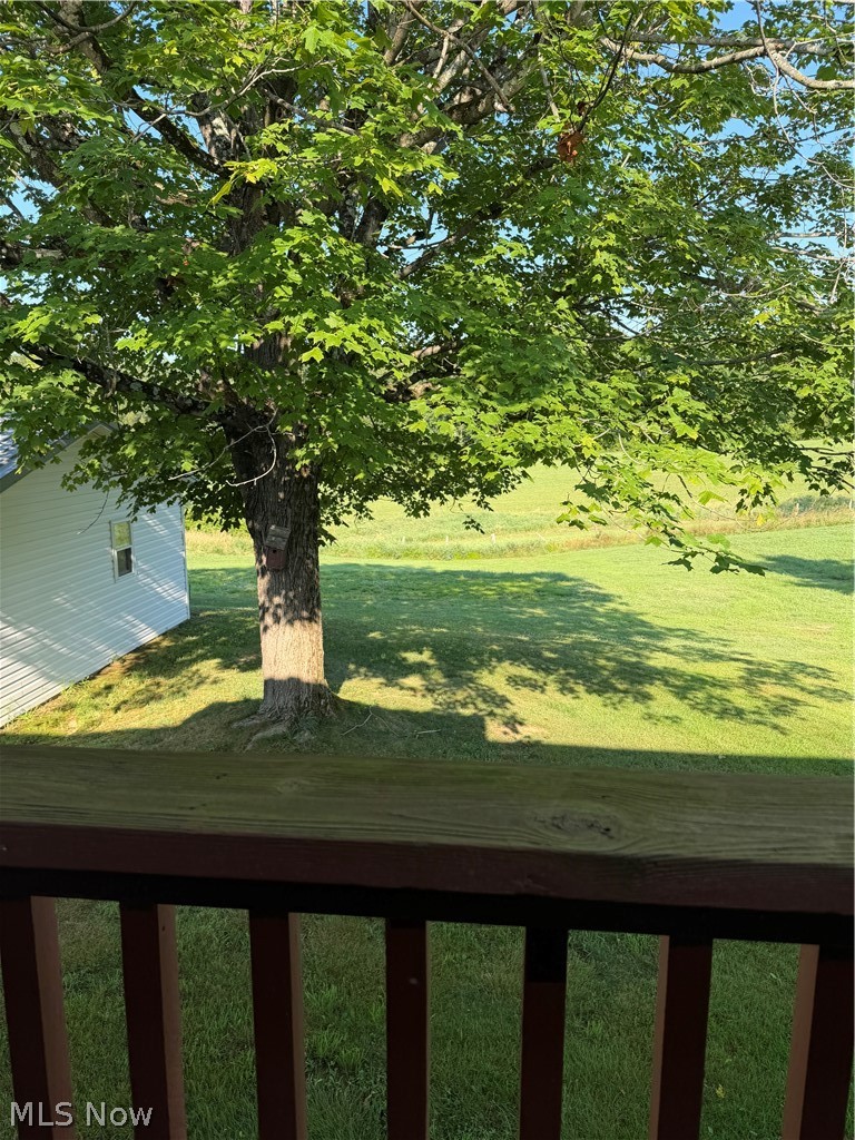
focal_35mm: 24
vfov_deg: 71.6
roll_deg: -0.6
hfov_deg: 56.8
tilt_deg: -11.2
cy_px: 570
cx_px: 428
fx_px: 790
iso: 80
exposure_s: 1/858
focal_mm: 6.76
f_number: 1.78
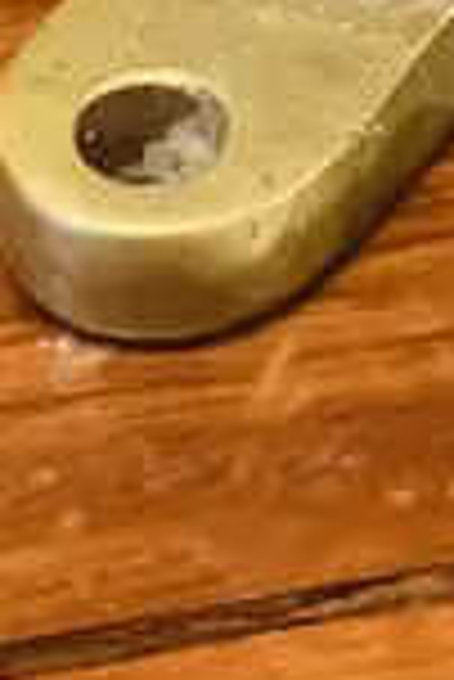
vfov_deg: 8.2
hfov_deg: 6.8
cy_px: -1599
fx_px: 3718
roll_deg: -0.4
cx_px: 899
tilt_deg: -15.3
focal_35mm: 197
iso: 250
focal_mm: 3.99
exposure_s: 1/50
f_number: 1.8
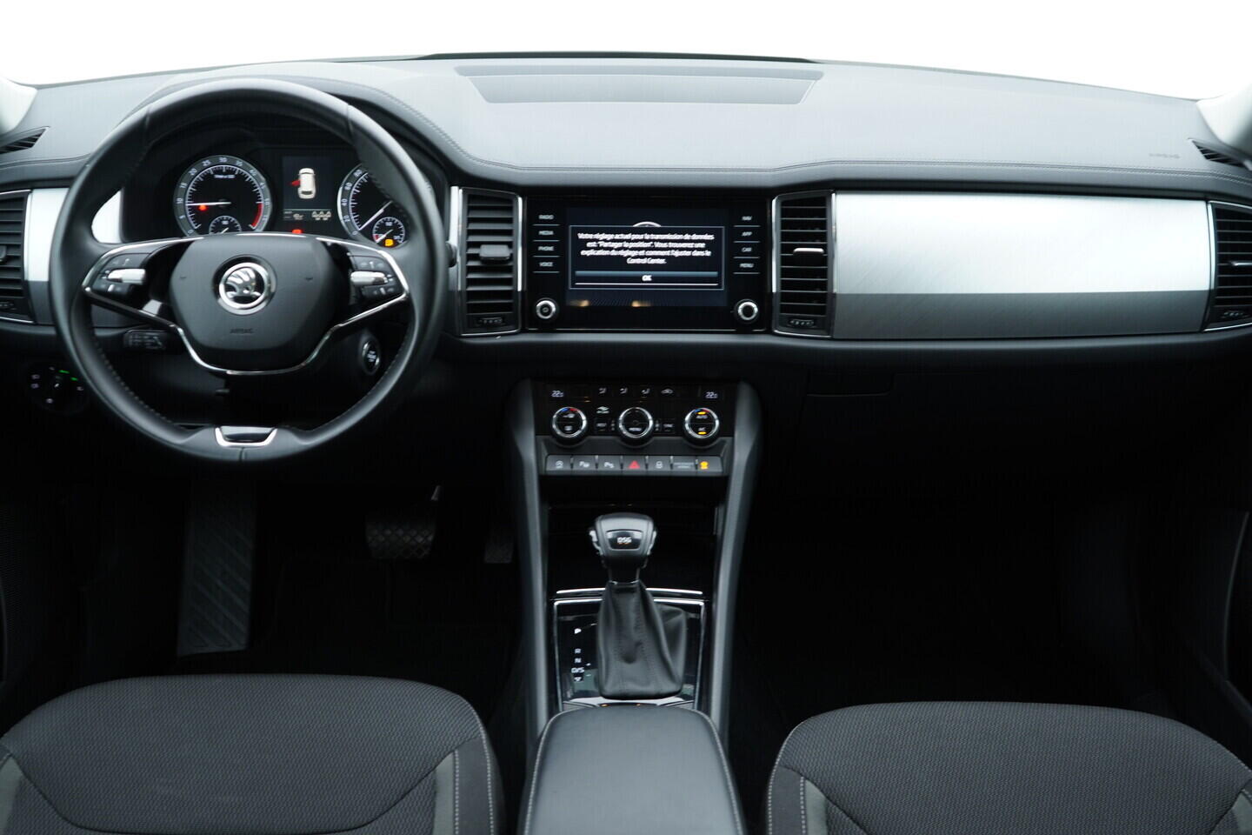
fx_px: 1252
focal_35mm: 36
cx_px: 626
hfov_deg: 53.1
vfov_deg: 36.9
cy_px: 418
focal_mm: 24
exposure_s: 1/40
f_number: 2.8
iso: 250
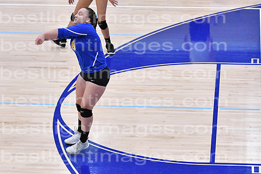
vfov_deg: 6.5
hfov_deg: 9.7
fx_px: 1530
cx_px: 84
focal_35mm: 211
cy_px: 60
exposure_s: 1/1000
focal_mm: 100
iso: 6400
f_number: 3.2
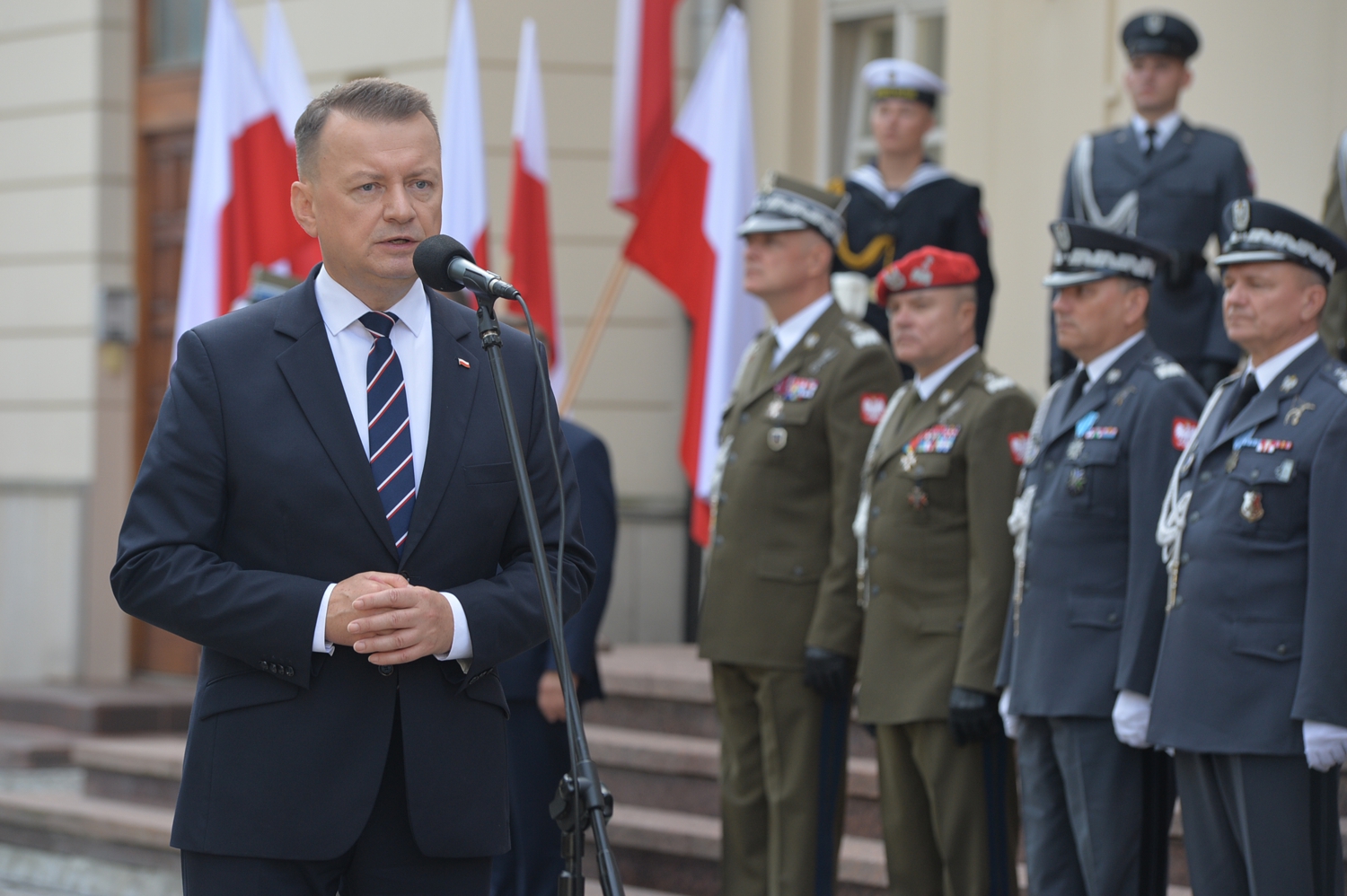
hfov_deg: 12.5
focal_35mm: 165
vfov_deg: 8.3
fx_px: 6169
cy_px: 448
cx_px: 674
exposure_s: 1/250
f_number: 6.3
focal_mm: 165
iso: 500
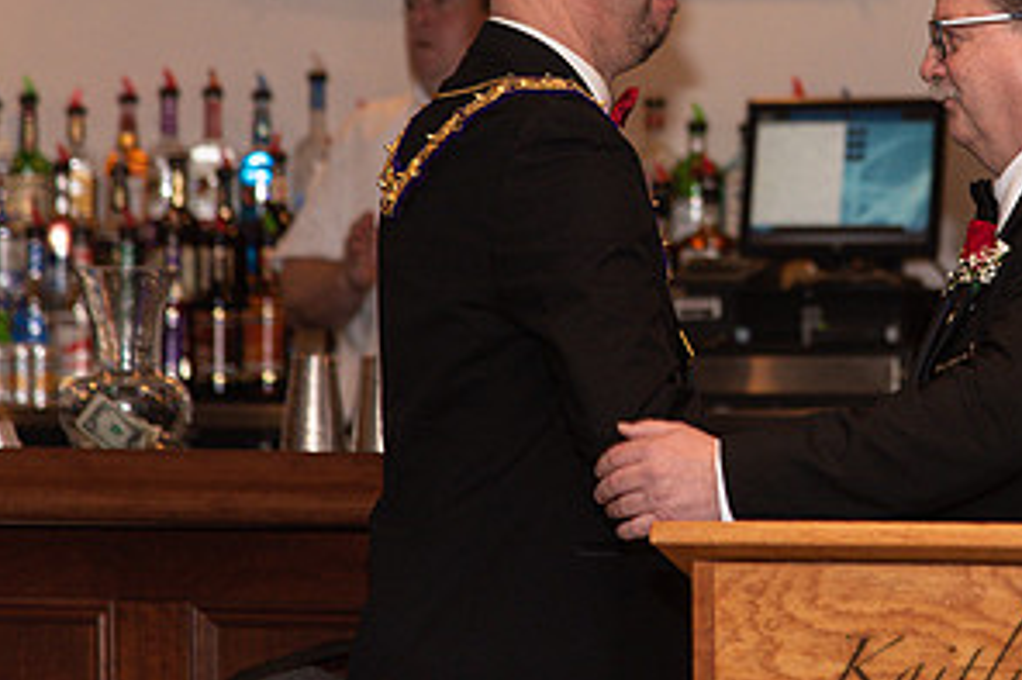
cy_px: 136
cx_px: 825
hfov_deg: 8.7
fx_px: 6667
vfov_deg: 5.8
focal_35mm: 235
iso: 800
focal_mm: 120
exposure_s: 1/200
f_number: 4
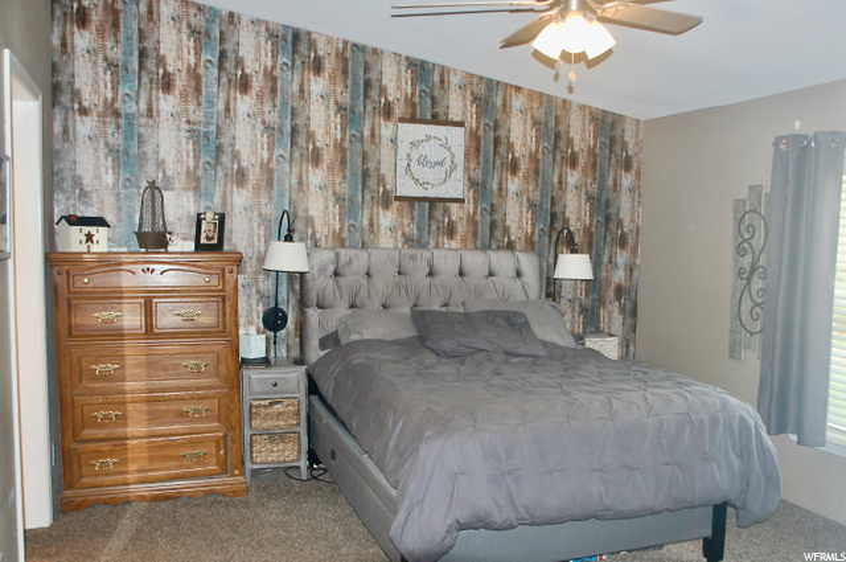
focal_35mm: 32
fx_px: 739
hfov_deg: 59.6
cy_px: 281
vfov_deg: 41.6
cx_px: 423
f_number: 3.5
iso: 400
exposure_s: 1/60
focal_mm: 21
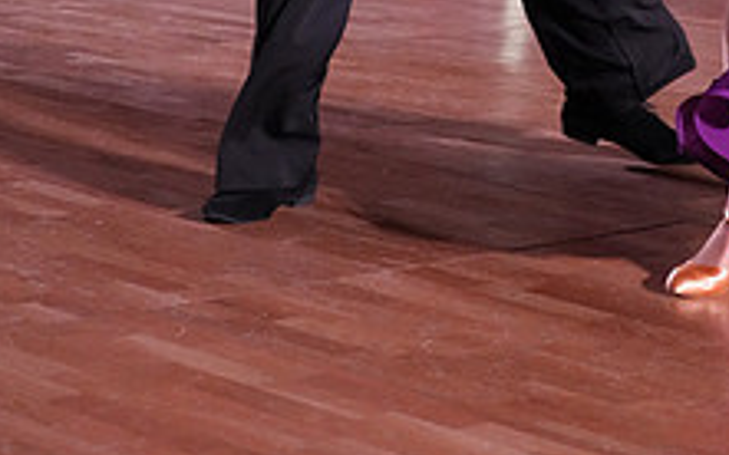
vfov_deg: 9.3
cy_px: -392
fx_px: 2662
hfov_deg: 15.5
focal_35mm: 134
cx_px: 546
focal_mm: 50
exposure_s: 1/320
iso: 5000
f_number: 5
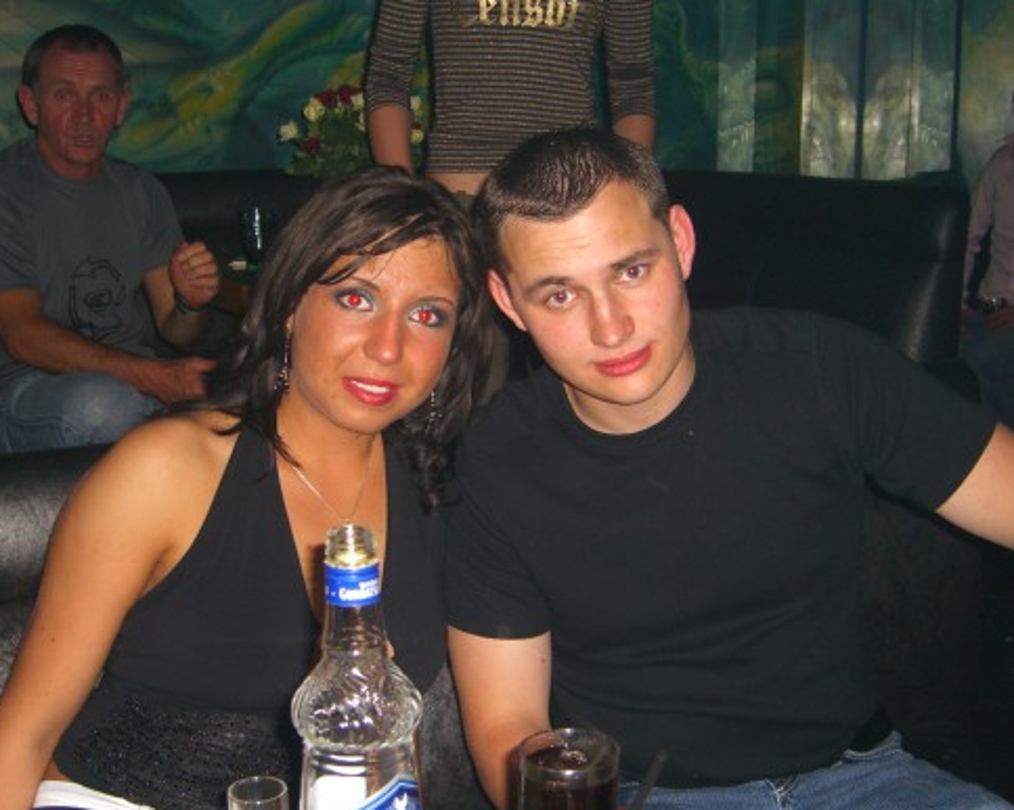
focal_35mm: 46
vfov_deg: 32.7
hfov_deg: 40.3
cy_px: 448
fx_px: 1380
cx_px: 450
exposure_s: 1/60
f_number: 2.8
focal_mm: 7.9
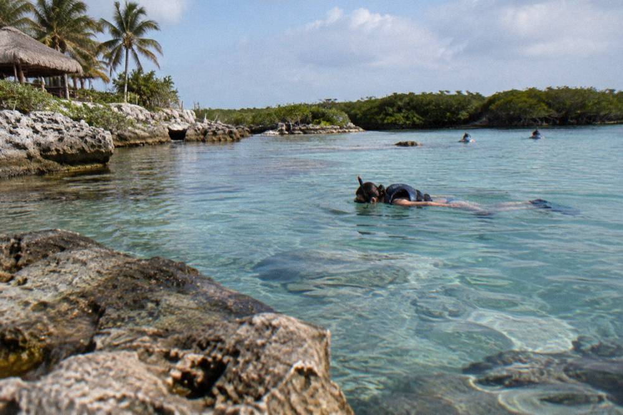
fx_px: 830
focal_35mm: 48
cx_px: 312
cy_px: 208
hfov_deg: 41.1
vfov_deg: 28.1
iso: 160
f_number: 5.6
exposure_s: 1/800
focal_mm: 48
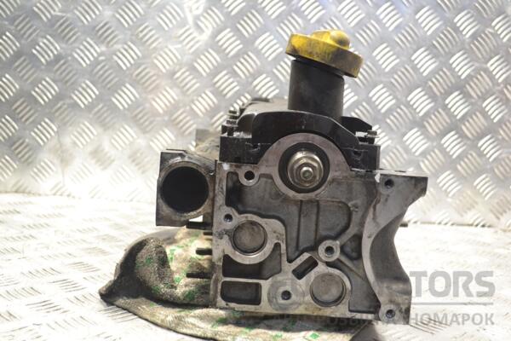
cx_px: 256
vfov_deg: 29.9
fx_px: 639
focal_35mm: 45
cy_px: 170
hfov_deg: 43.6
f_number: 5.6
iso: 1600
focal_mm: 30
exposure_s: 1/125
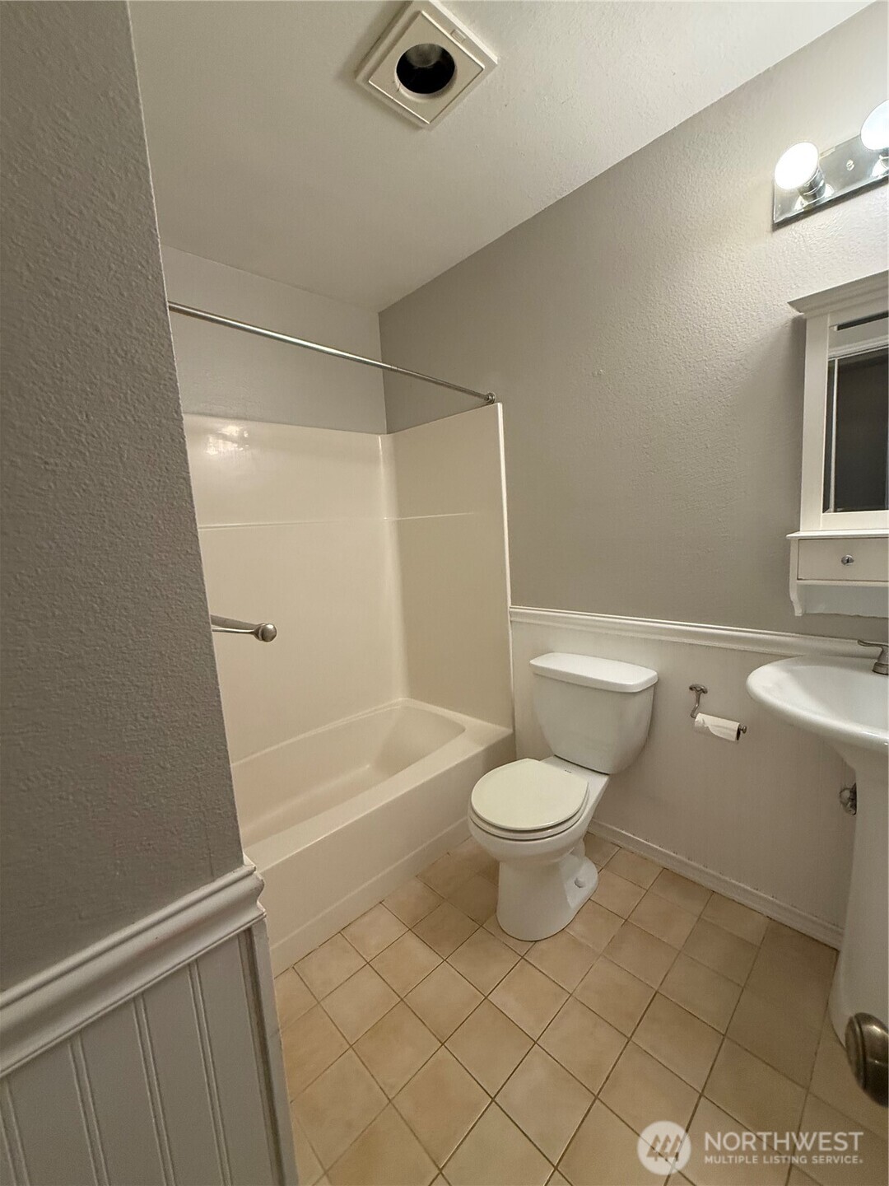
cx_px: 444
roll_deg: +3.8
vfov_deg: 102.1
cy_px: 593
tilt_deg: -7.2
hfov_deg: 85.7
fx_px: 479
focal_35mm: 14
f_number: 2.2
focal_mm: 2.22
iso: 320
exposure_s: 1/120
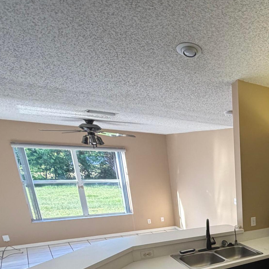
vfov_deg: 45.5
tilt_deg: -15.8
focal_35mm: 32
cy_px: 250
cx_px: 310
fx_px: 281
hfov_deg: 39.5
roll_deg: -2.1
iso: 320
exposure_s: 1/120
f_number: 2.2
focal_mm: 2.22
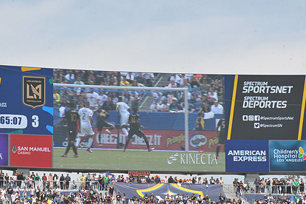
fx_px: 1487
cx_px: 138
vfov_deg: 7.8
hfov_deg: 11.7
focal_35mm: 175
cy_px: 131
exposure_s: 1/500
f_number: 11
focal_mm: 125
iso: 320
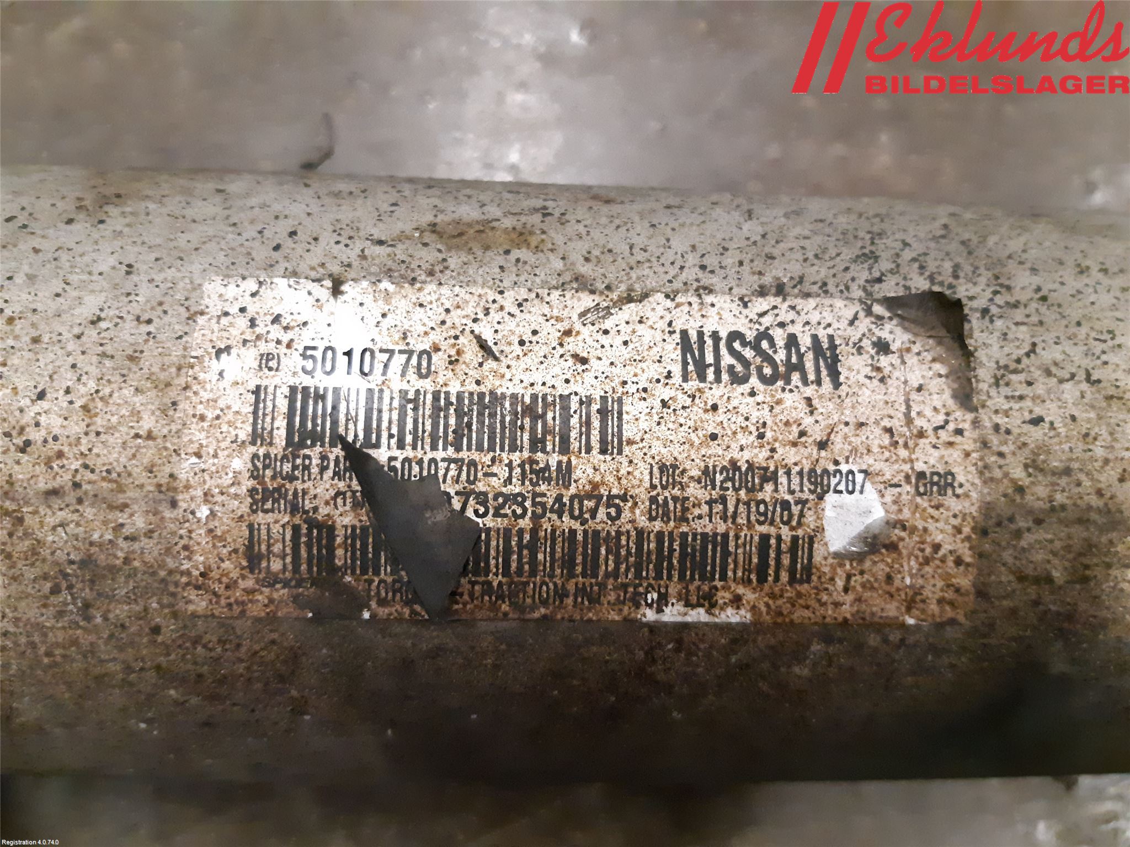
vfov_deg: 53.1
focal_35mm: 26
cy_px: 424
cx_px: 565
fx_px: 849
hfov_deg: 67.3
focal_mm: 3.93
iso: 800
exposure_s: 1/100
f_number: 1.7
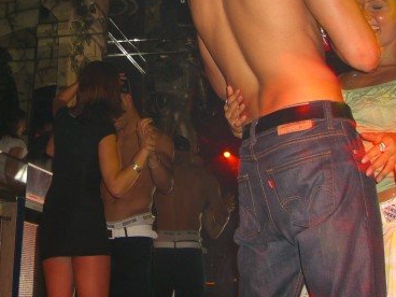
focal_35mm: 62
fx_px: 709
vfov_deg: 23.4
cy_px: 68
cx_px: 154
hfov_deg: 31.1
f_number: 2.8
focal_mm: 7.9
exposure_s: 1/60
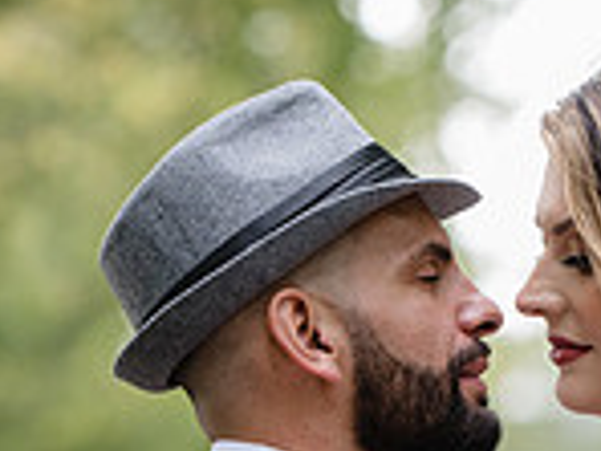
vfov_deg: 3.7
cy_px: 461
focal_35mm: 397
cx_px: 747
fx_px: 6893
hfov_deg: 5.0
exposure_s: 1/320
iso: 320
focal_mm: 105
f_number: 2.8
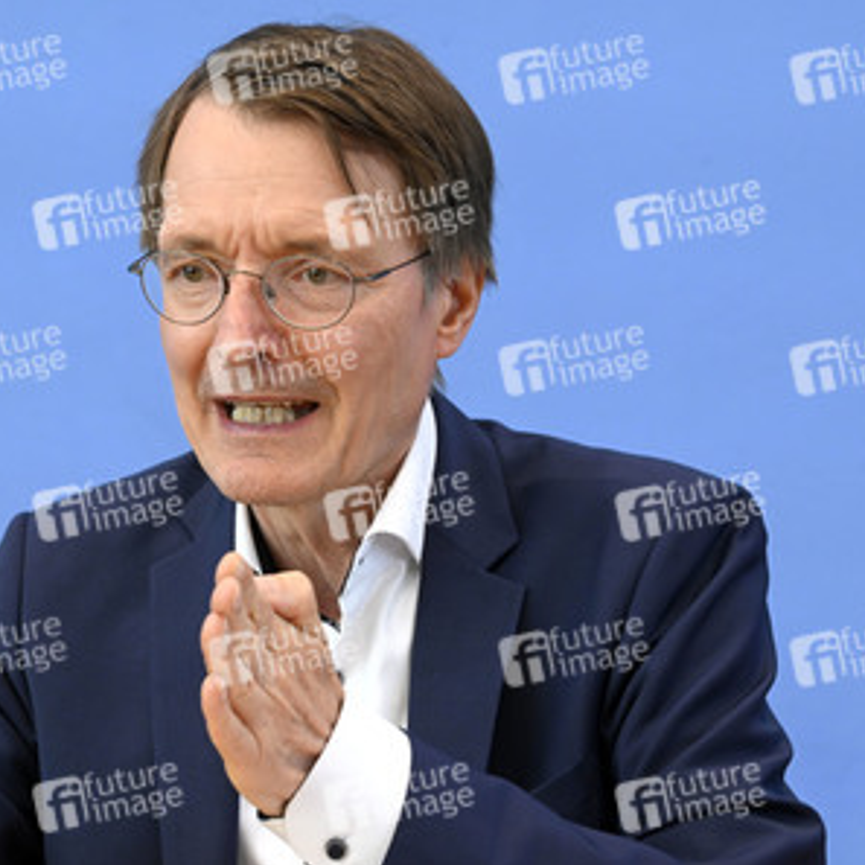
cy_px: 434
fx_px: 4552
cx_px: 322
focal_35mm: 161
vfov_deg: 10.9
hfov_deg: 10.8
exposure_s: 1/250
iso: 3200
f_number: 9
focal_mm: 125
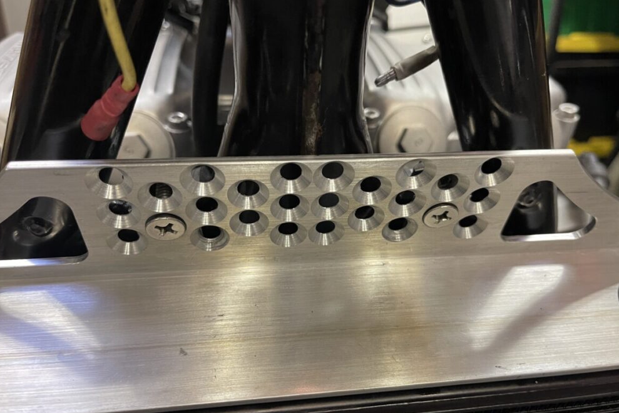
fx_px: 481
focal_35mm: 28
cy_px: 216
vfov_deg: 46.4
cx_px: 315
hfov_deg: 65.5
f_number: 1.6
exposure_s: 1/60
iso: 250
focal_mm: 5.1
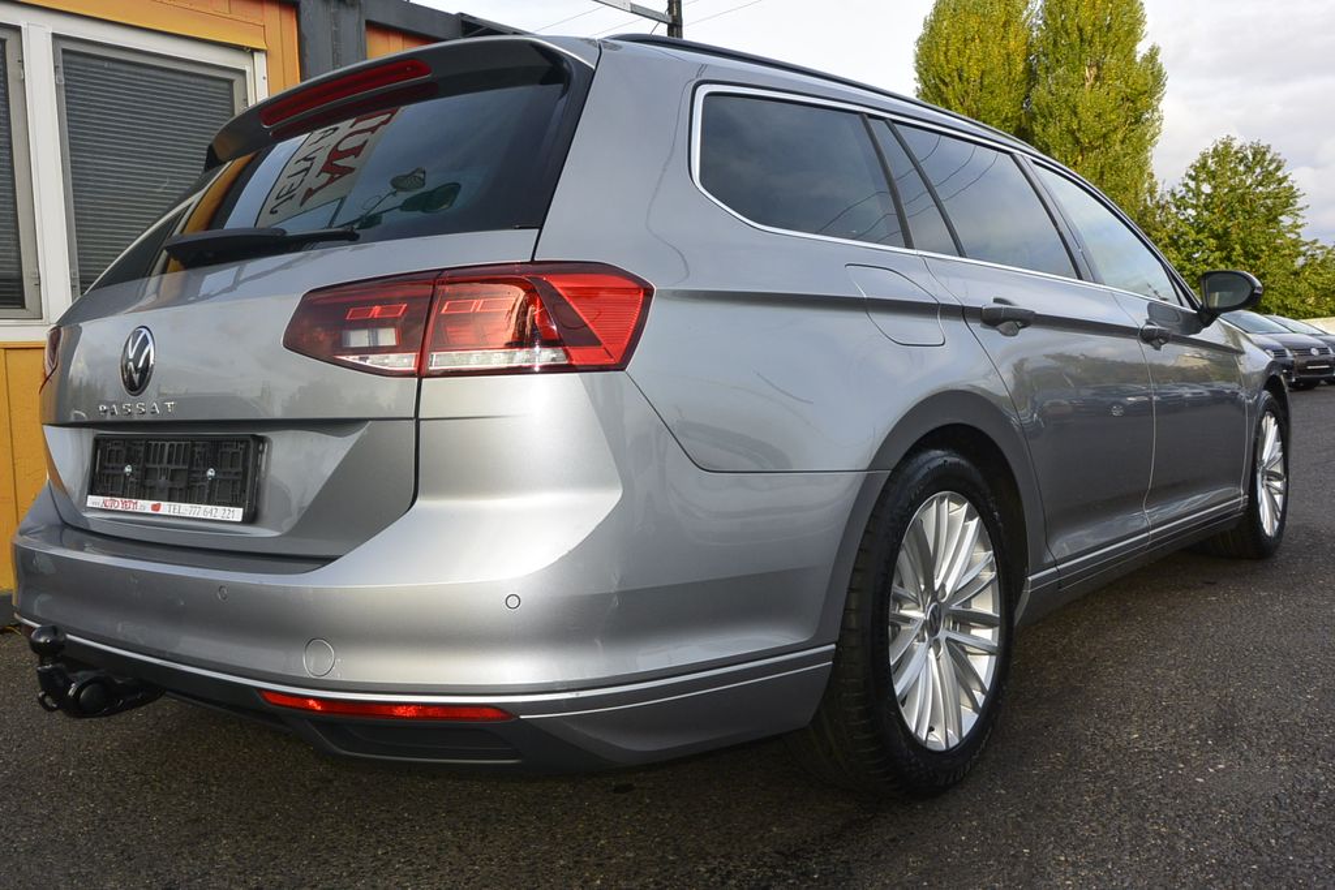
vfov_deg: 45.0
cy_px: 445
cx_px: 668
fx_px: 1075
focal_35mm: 29
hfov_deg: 63.7
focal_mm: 11
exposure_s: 1/250
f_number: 5.6
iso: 160
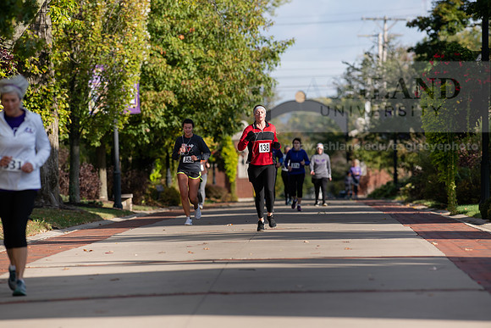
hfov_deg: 6.9
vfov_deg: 4.6
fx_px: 4092
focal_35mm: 300
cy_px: 164
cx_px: 246
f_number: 5.6
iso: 200
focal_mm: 300
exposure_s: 1/640
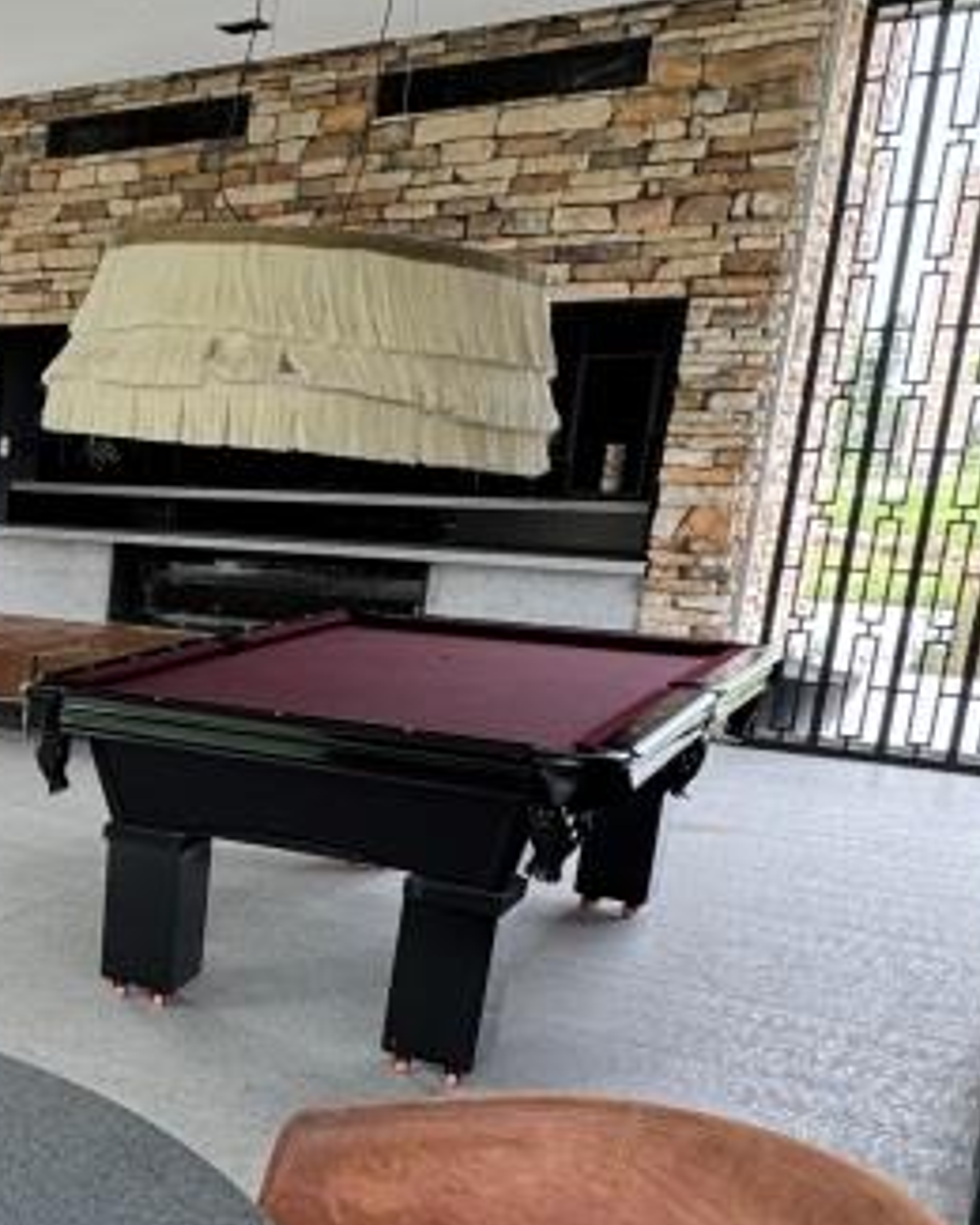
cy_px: 776
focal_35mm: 43
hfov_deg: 26.9
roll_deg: +0.2
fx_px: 1559
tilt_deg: -11.9
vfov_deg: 42.5
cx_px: -418
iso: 80
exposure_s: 1/99
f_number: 2.2
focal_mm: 2.22
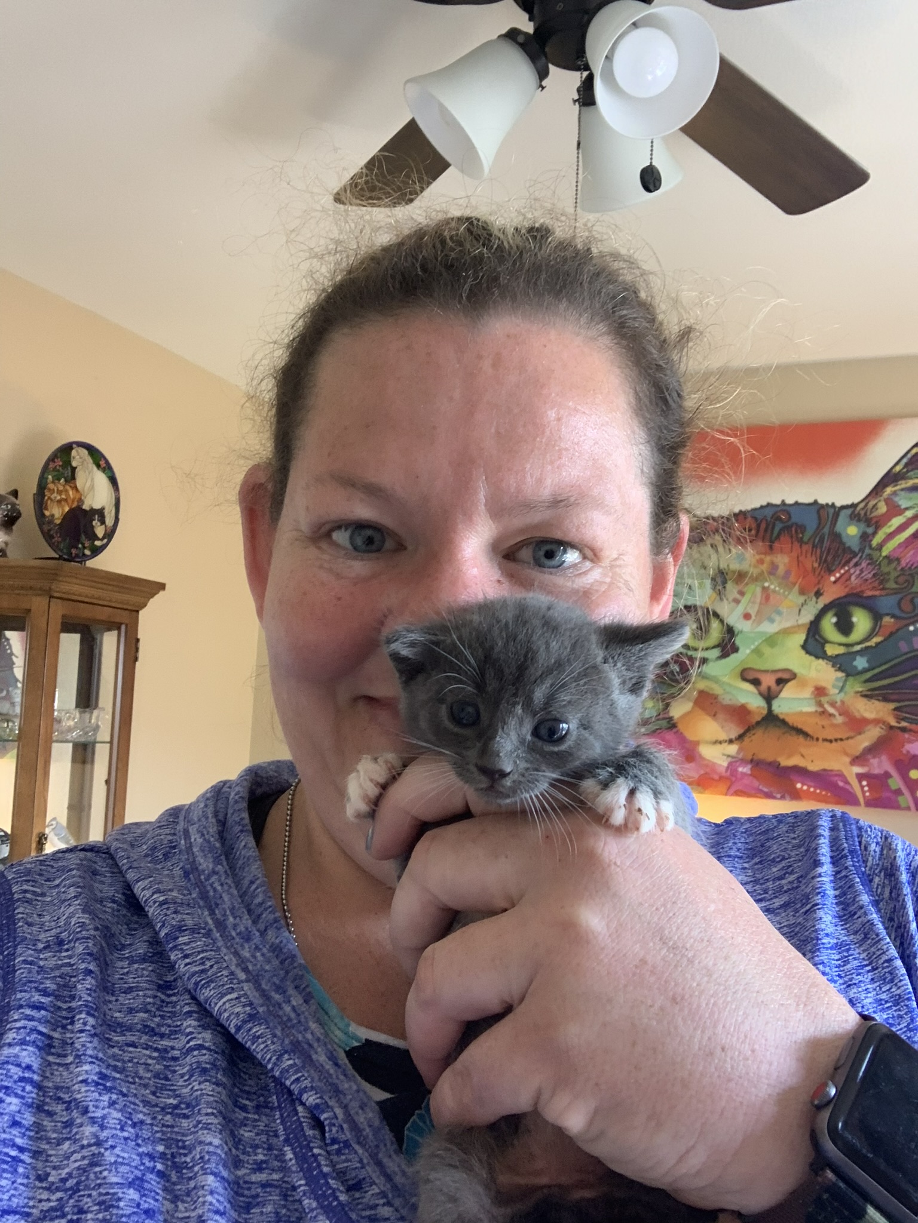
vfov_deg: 56.8
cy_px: 612
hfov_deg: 44.2
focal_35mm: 32
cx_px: 459
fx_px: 1131
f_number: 2.2
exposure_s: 1/60
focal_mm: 2.87
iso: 160
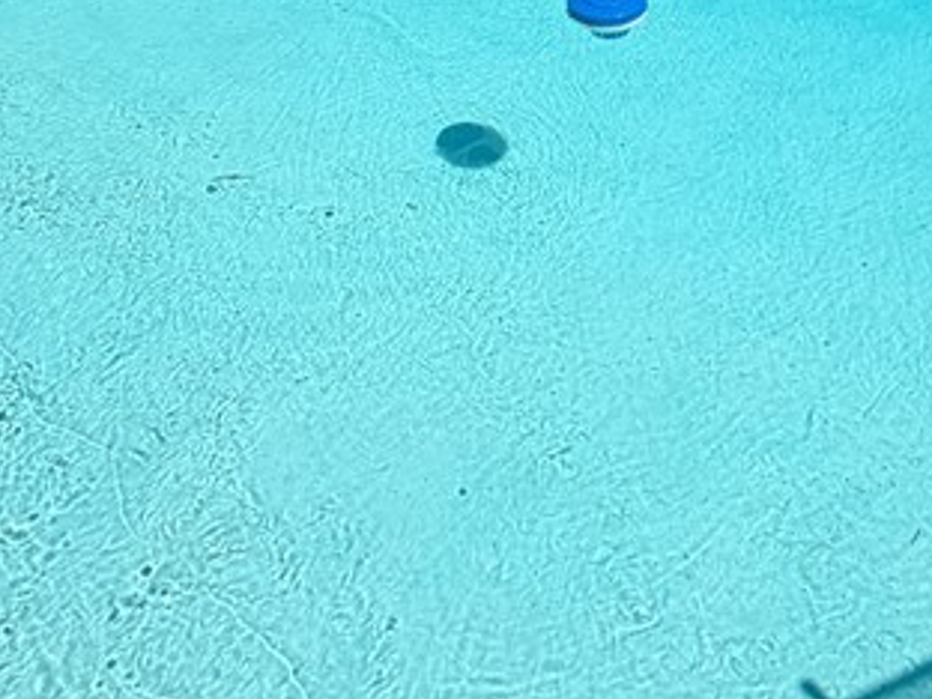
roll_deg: -0.5
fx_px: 1239
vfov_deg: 28.4
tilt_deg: -20.9
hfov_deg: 40.9
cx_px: 591
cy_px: -84
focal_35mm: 46
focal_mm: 2.22
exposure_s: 1/1698
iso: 20
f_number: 2.2
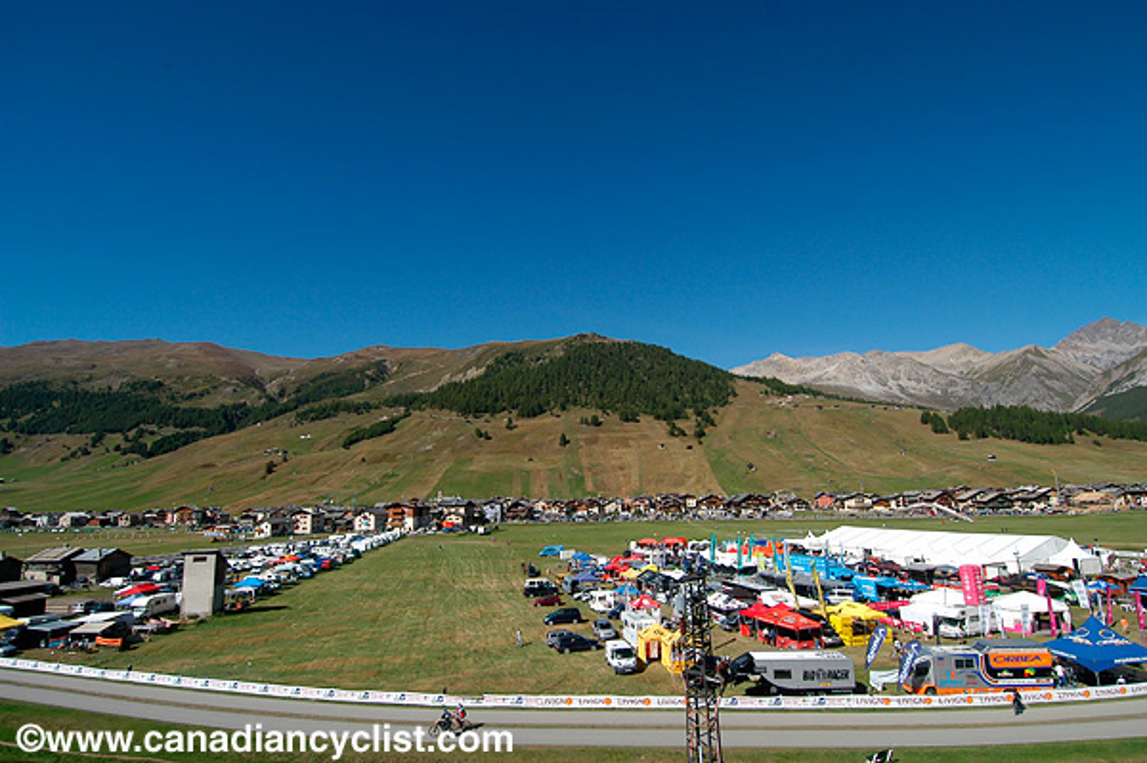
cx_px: 574
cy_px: 382
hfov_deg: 90.0
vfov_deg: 67.3
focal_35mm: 18
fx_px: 573
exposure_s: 1/1250
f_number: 5.6
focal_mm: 12
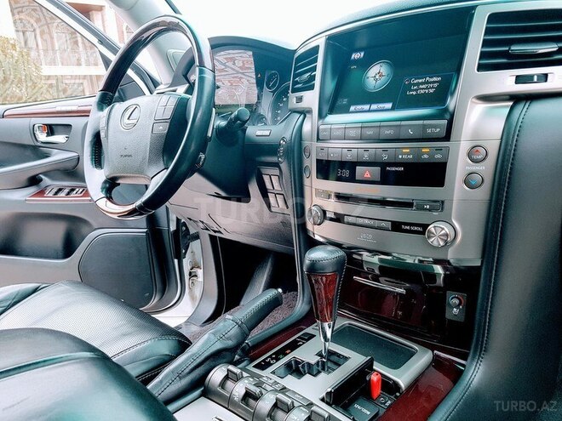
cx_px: 281
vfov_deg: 53.1
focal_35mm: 26
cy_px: 210
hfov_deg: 67.3
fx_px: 422
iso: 64
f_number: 1.7
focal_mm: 4.2
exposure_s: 1/50
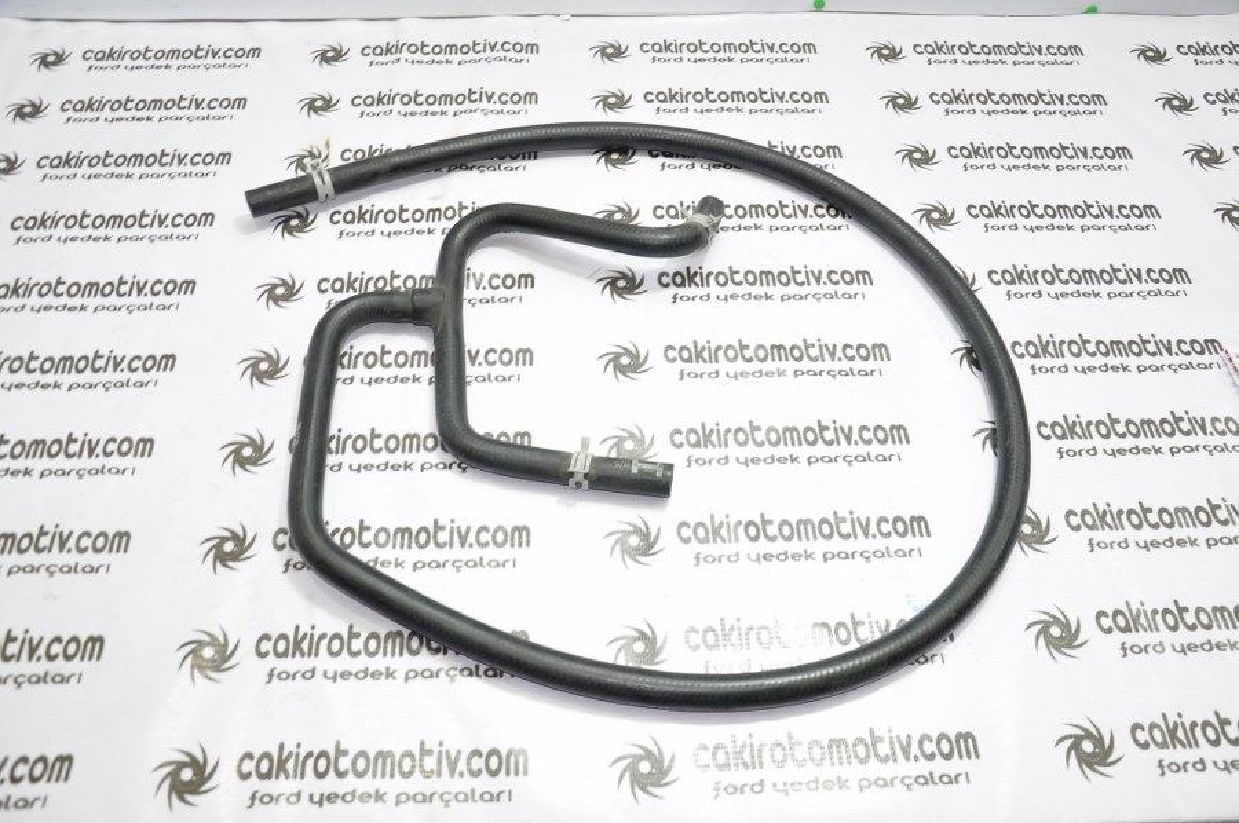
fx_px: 1083
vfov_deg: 41.6
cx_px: 620
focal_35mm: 32
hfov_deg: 59.5
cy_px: 412
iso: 200
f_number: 4
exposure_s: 1/15
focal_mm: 21
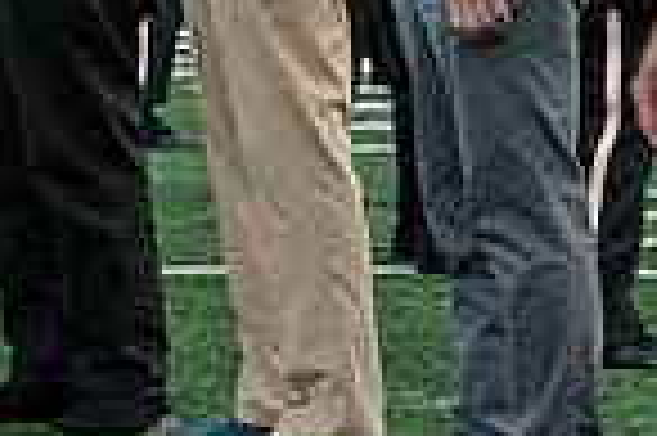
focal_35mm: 477
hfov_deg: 4.3
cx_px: -432
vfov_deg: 2.9
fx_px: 8695
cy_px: -222
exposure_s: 1/640
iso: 800
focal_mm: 120
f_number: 4.5
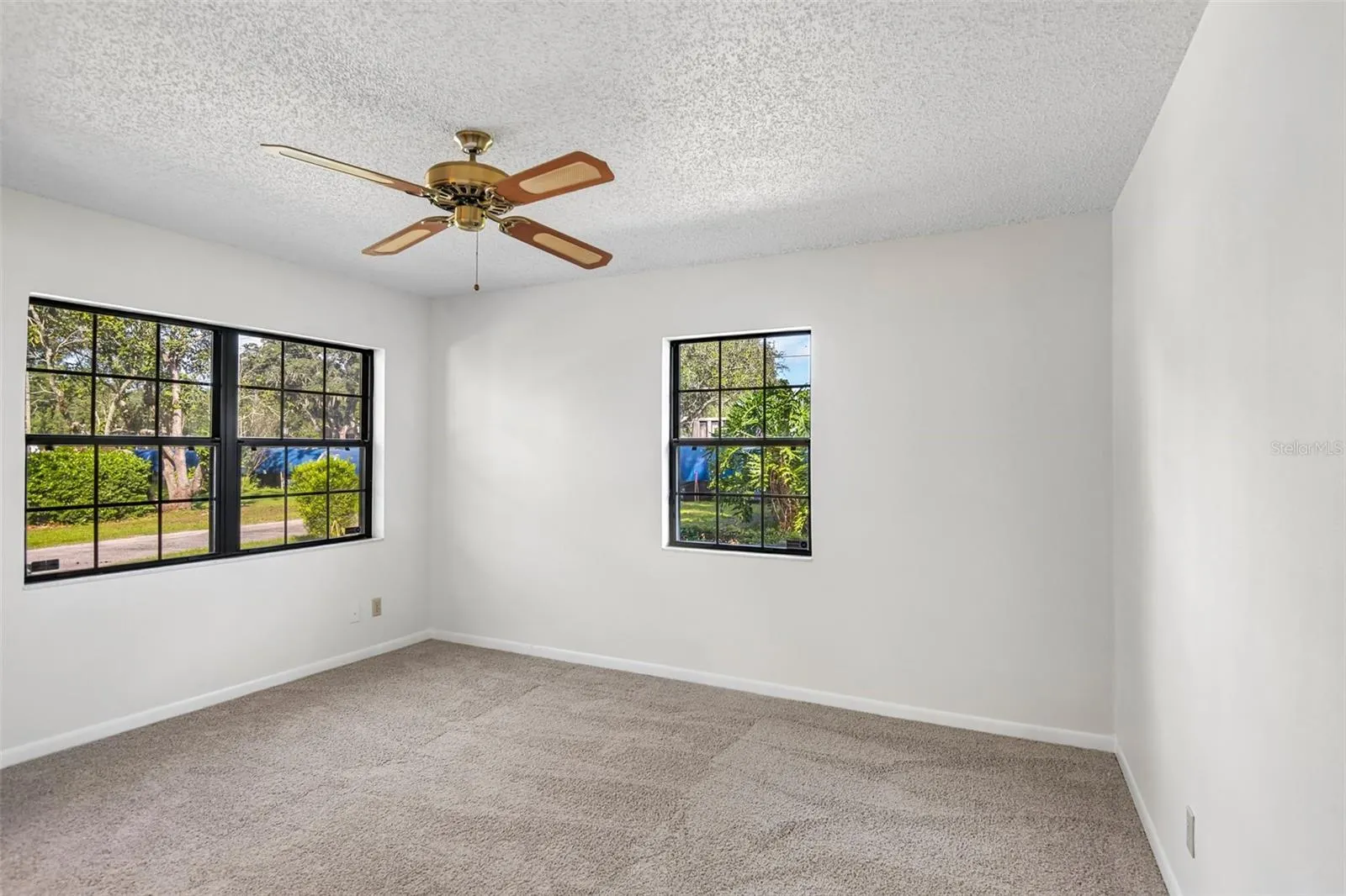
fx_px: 673
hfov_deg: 90.0
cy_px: 448
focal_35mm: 18
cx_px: 673
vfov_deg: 67.4
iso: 400
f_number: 8
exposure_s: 1/20
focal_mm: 18
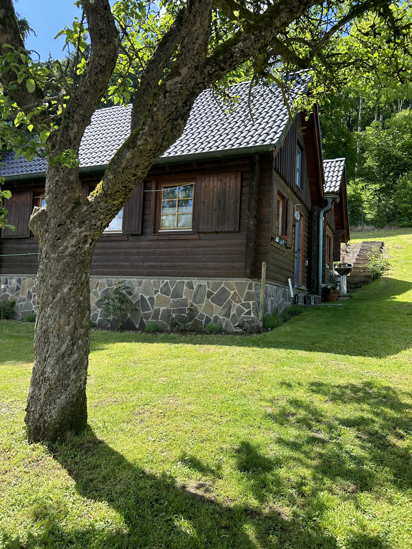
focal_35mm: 26
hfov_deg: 53.1
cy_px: 274
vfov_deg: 67.3
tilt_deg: +4.2
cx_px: 206
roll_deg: -3.2
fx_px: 413
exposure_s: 1/1159
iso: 50
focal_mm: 5.7
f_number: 1.5
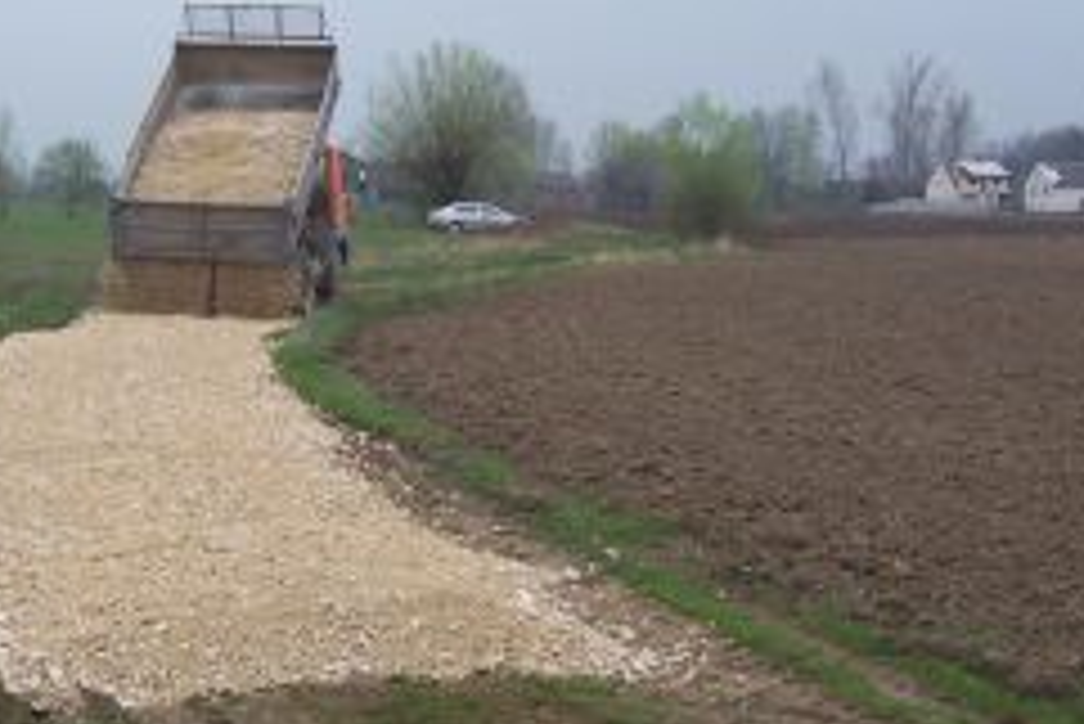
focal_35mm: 82
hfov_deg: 24.4
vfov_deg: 16.6
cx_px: 220
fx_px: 2470
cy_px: 245
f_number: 2.8
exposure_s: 1/400
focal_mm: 6.3
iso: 80
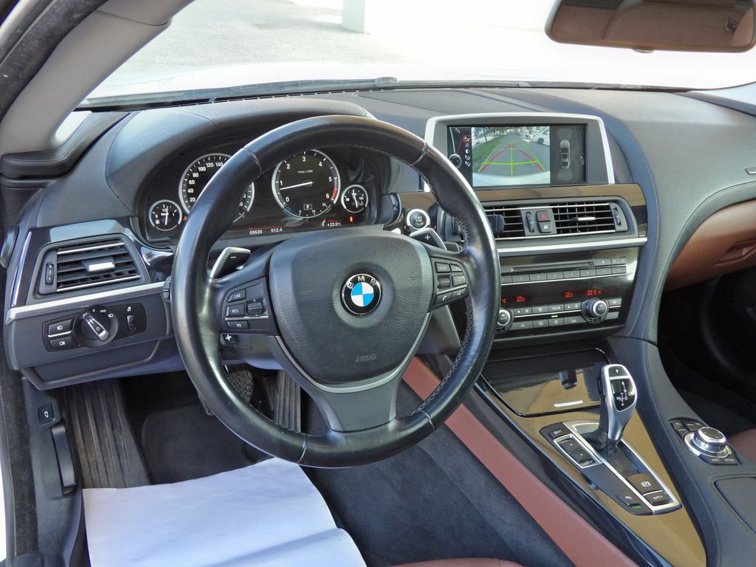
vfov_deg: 42.9
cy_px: 284
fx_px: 721
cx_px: 378
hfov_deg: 55.4
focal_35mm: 33
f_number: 3.6
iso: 200
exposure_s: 1/17
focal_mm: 5.9
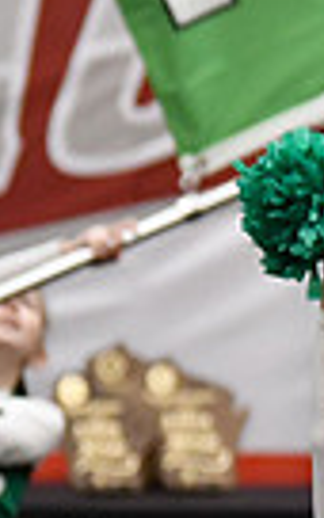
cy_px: 539
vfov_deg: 2.4
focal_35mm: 878
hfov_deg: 1.5
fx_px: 12404
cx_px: 1090
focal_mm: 135
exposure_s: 1/800
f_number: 2.8
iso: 4000
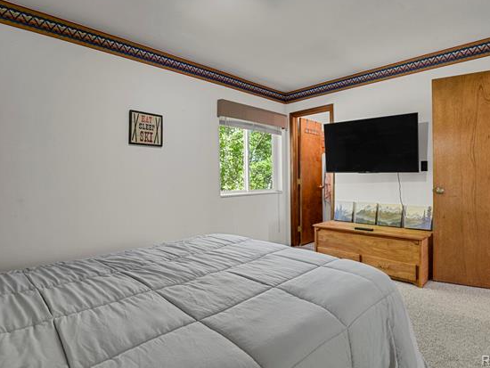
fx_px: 269
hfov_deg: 84.4
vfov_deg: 68.7
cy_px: 180
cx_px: 267
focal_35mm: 19
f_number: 8
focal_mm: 17
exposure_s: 2
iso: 250
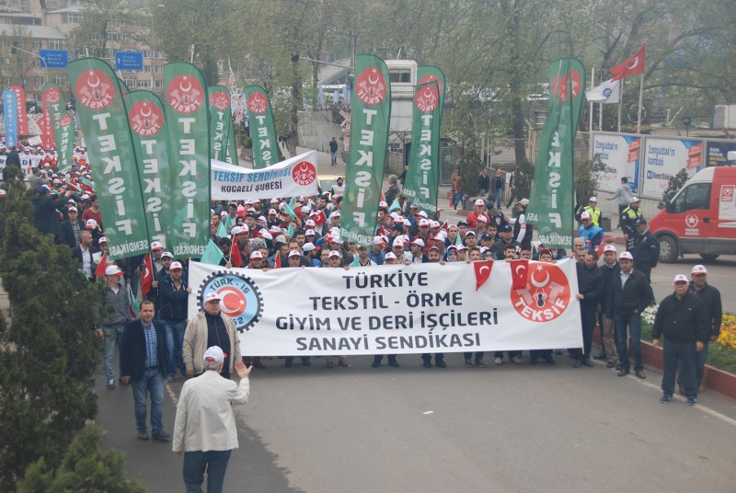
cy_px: 246
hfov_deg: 31.8
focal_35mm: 63
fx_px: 1290
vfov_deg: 21.6
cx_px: 368
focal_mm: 42
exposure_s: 1/160
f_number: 6.3
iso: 100
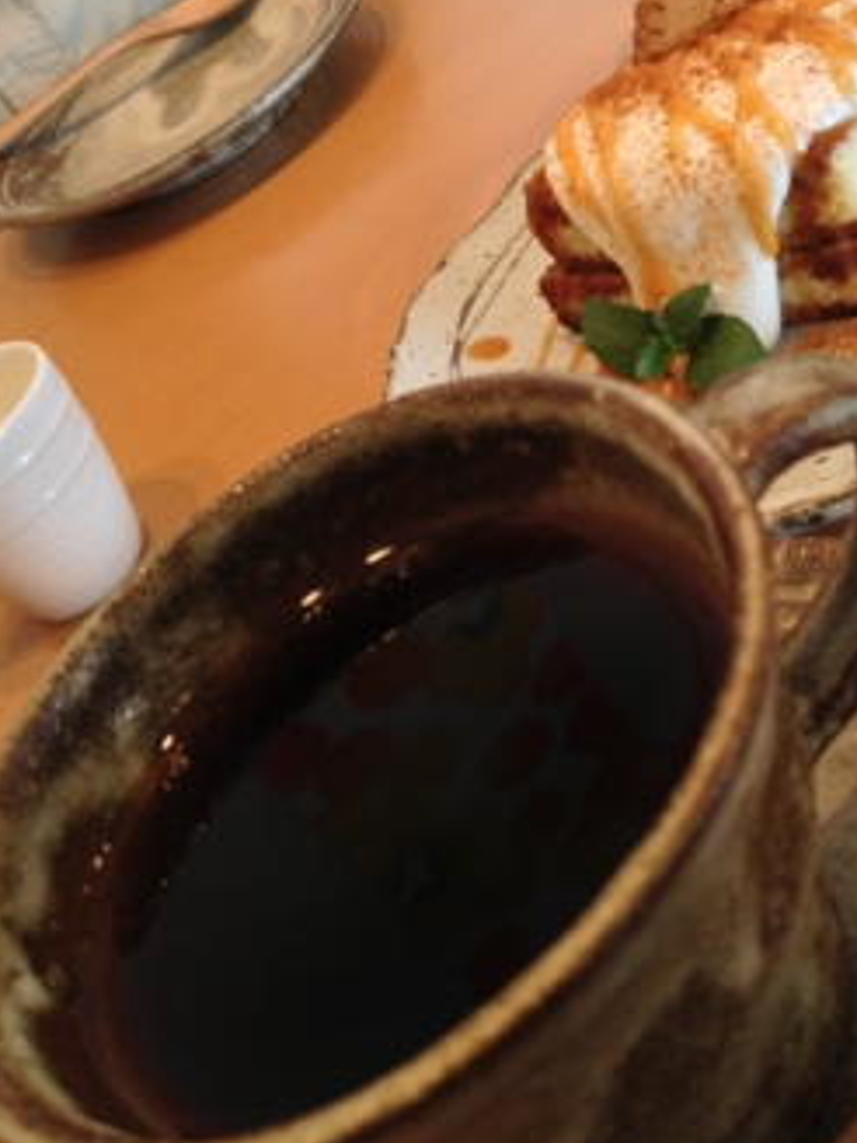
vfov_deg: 39.5
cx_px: 561
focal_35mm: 48
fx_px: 1584
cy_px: 460
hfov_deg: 30.1
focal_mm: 4.28
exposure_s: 1/20
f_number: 2.4
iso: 64
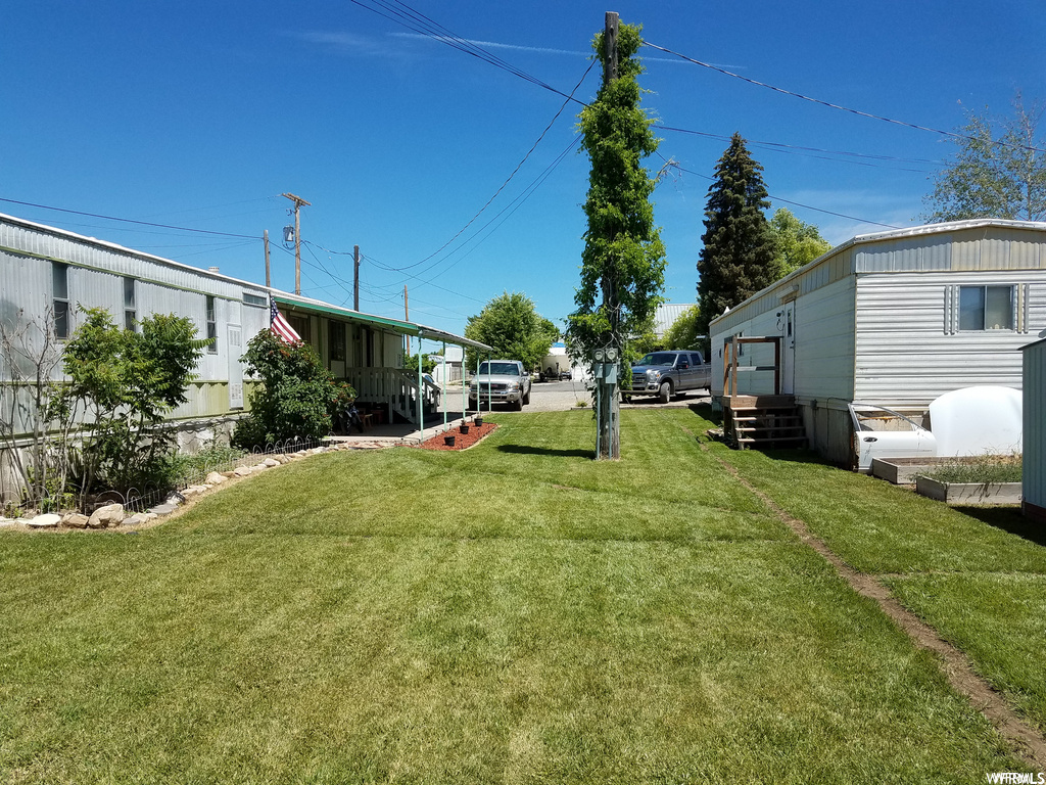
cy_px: 392
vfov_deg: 53.1
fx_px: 786
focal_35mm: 26
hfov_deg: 67.3
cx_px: 523
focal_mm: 4.2
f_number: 1.7
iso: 40
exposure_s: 1/2024
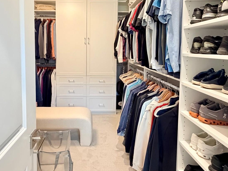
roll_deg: +0.2
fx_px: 171
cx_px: 96
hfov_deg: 66.9
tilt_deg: -3.9
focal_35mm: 26
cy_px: 61
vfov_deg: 52.3
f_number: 2.2
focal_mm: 2.22
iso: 1000
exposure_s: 1/60
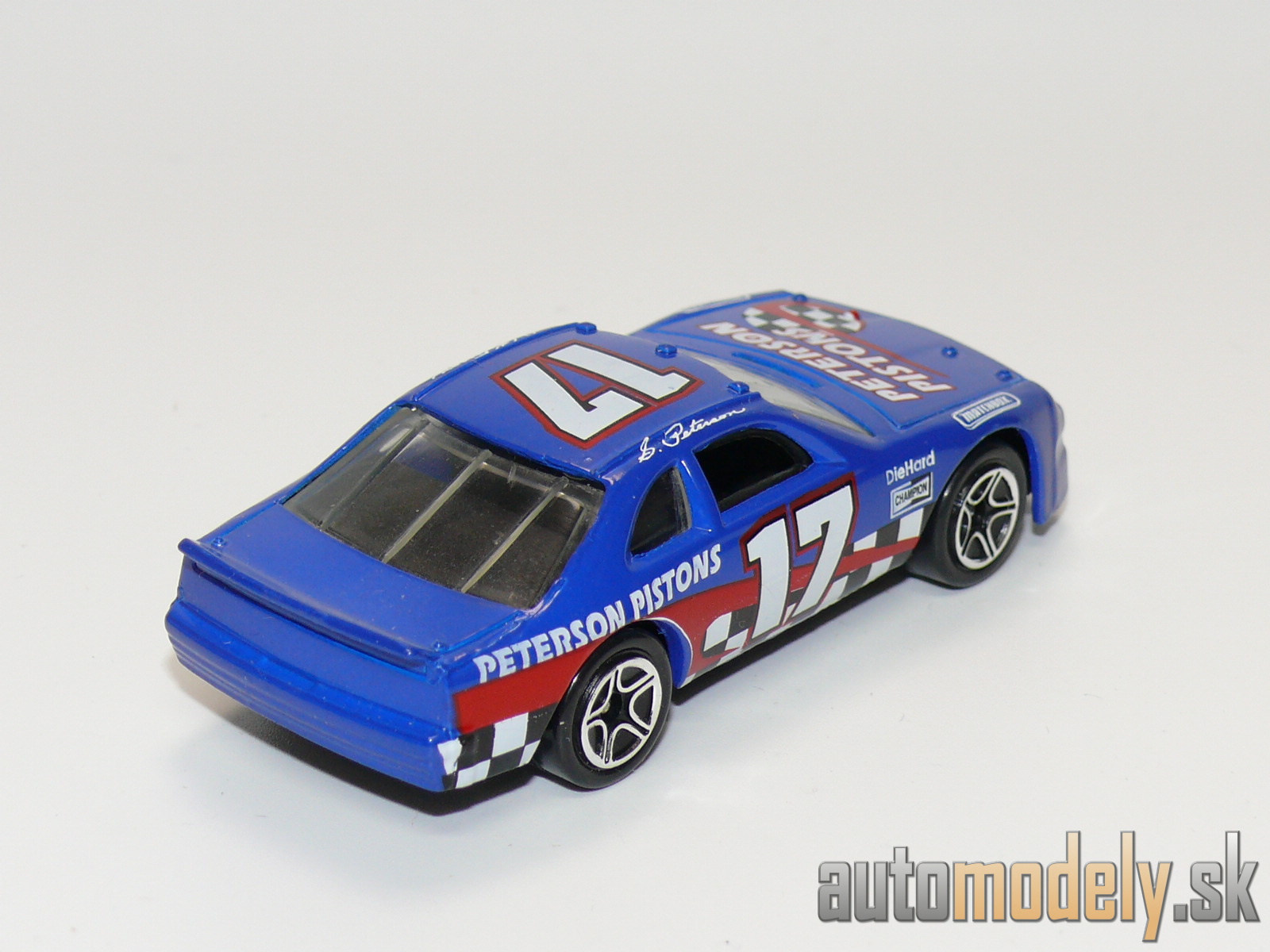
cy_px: 476
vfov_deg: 13.7
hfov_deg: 18.2
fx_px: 3962
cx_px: 635
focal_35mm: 108
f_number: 4
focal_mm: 13.8
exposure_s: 1/30
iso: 100
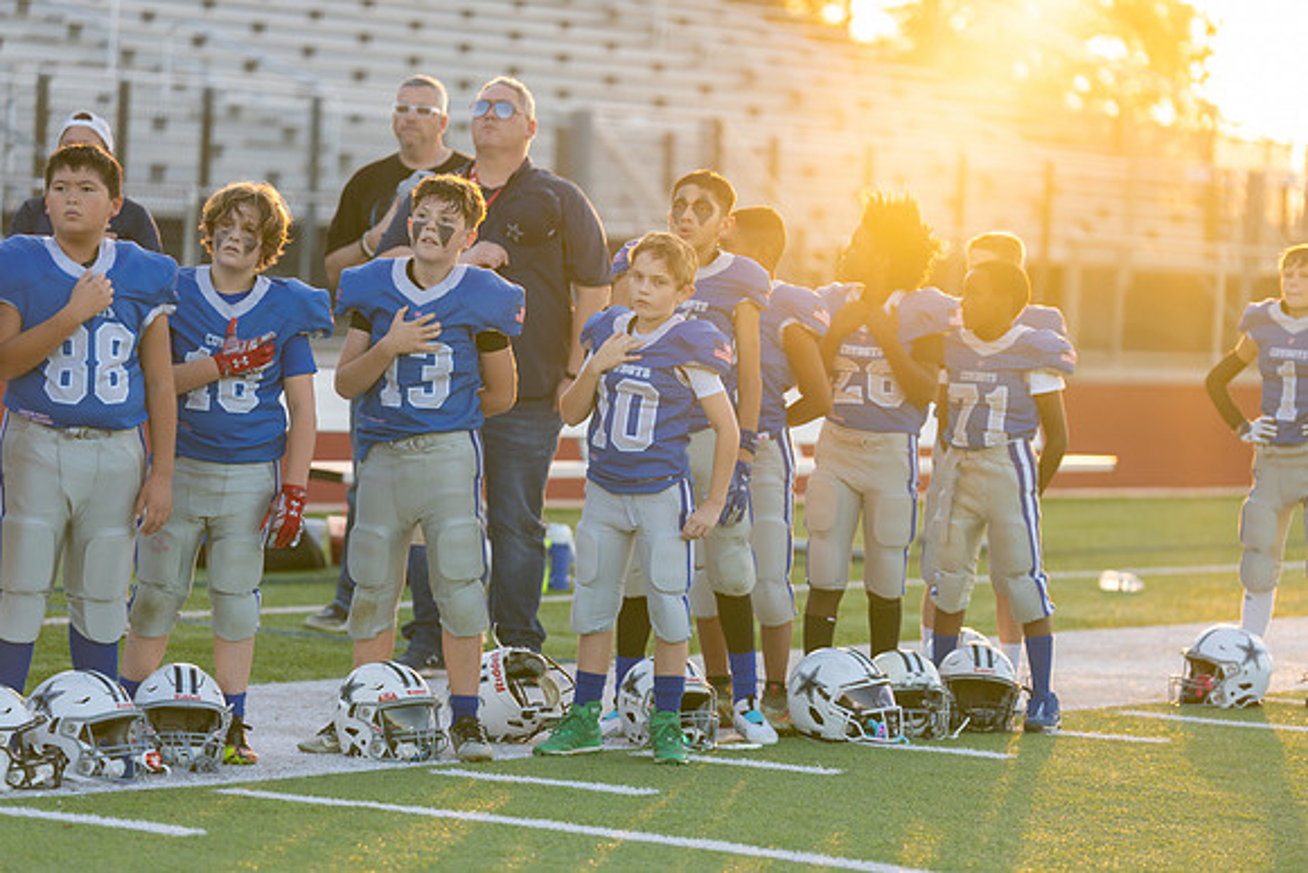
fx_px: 5451
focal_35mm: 150
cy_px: 436
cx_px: 654
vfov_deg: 9.2
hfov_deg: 13.7
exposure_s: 1/640
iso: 320
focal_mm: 150
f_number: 2.8
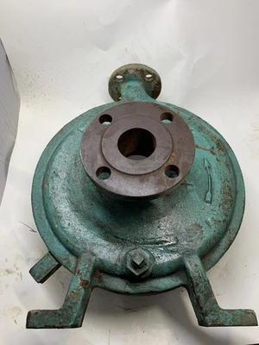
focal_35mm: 26
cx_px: 130
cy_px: 172
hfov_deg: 53.1
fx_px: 259
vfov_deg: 67.3
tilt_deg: -61.0
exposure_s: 1/122
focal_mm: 4.25
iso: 32
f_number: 1.8
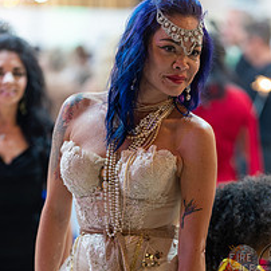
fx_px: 1426
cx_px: 168
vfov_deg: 10.8
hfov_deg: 10.9
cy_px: 266
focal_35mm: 161
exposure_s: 1/160
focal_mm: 85
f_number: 1.4
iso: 500
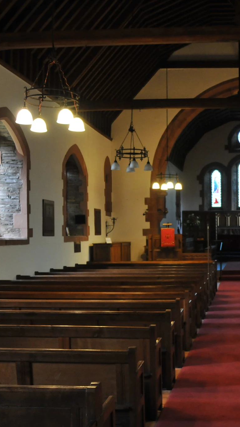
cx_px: 223
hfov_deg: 24.1
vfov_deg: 42.9
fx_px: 543
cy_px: 216
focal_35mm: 48
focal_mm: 20
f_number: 3.5
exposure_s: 1/30
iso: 1000
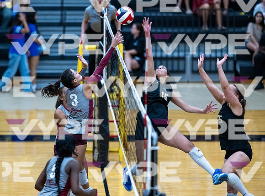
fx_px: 1856
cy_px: 111
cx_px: 98
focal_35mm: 244
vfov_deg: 6.0
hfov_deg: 8.2
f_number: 2
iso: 3200
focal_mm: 200
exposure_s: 1/1600
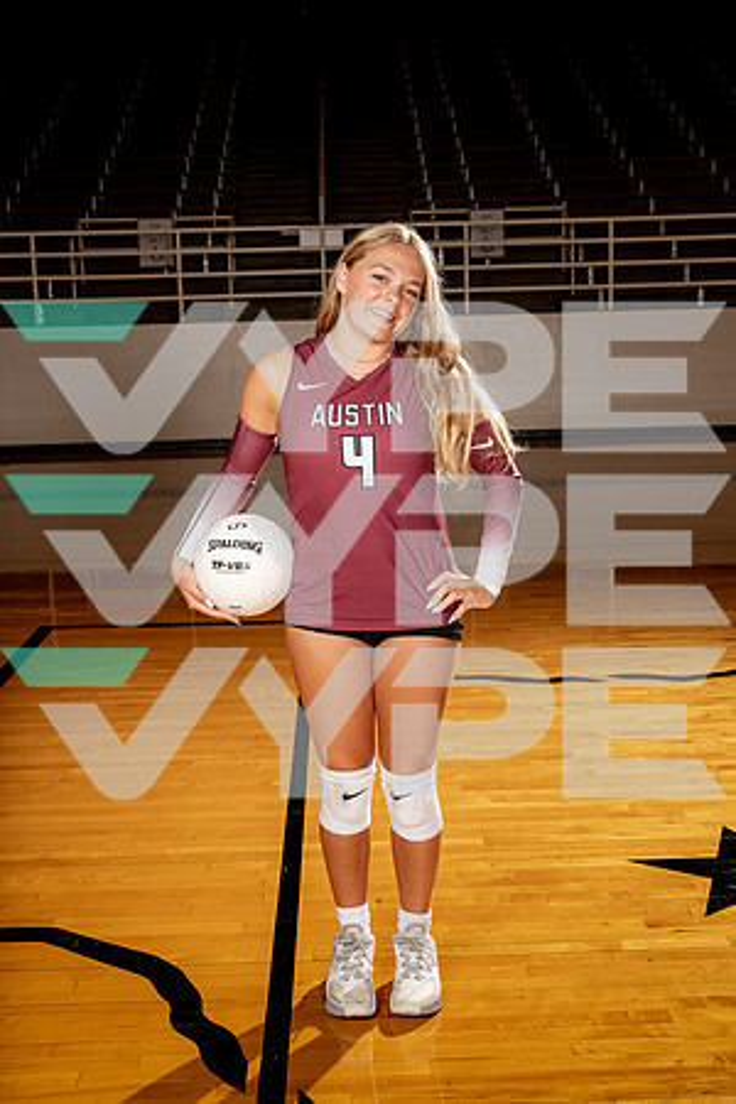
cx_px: 368
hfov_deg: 28.6
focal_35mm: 47
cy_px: 552
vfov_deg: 41.9
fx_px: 1441
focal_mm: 47
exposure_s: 1/250
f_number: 8
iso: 100
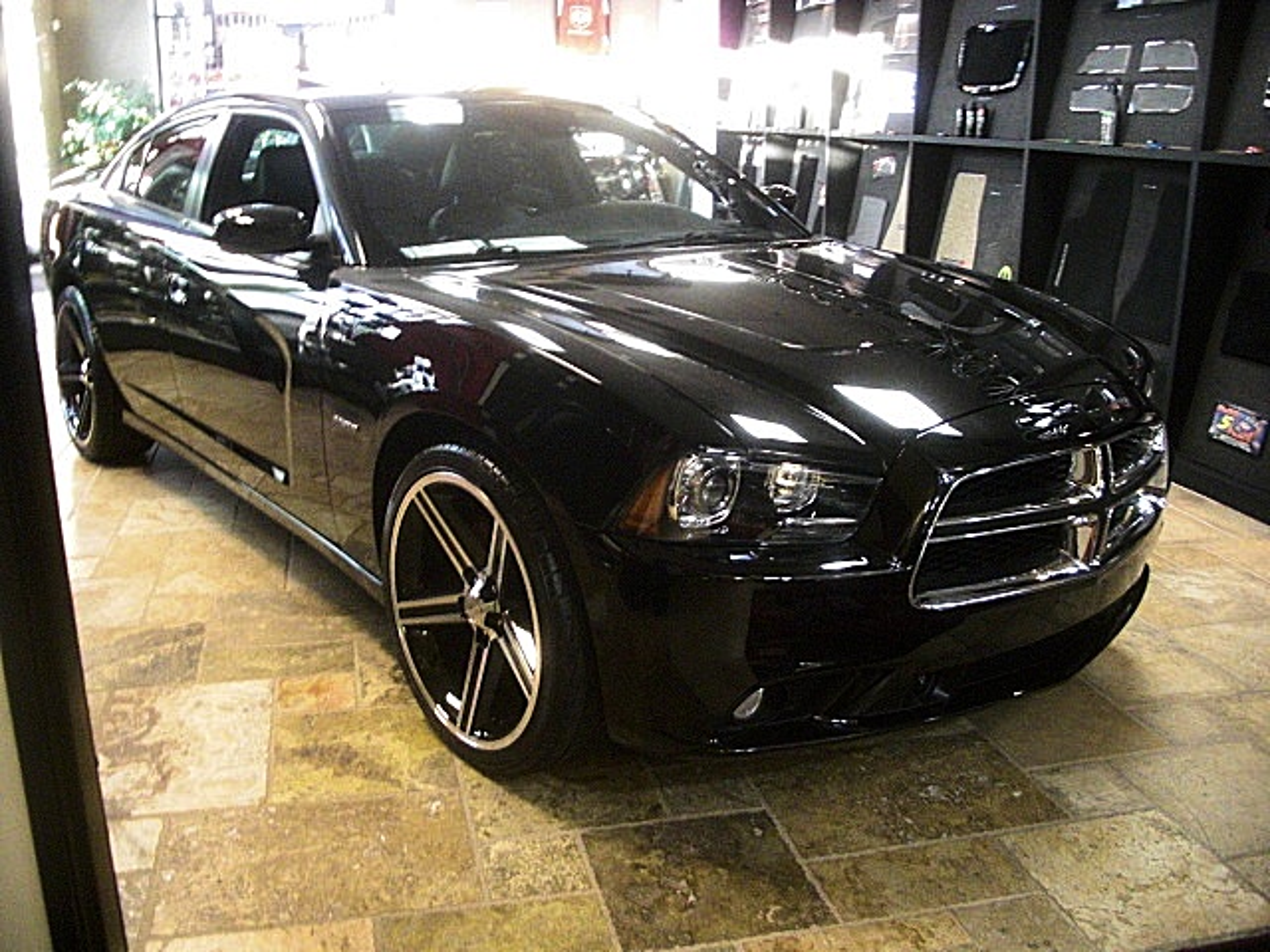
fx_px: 1321
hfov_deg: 51.4
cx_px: 635
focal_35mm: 36
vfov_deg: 39.7
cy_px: 476
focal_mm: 6.3
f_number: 2.8
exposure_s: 1/25
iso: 800
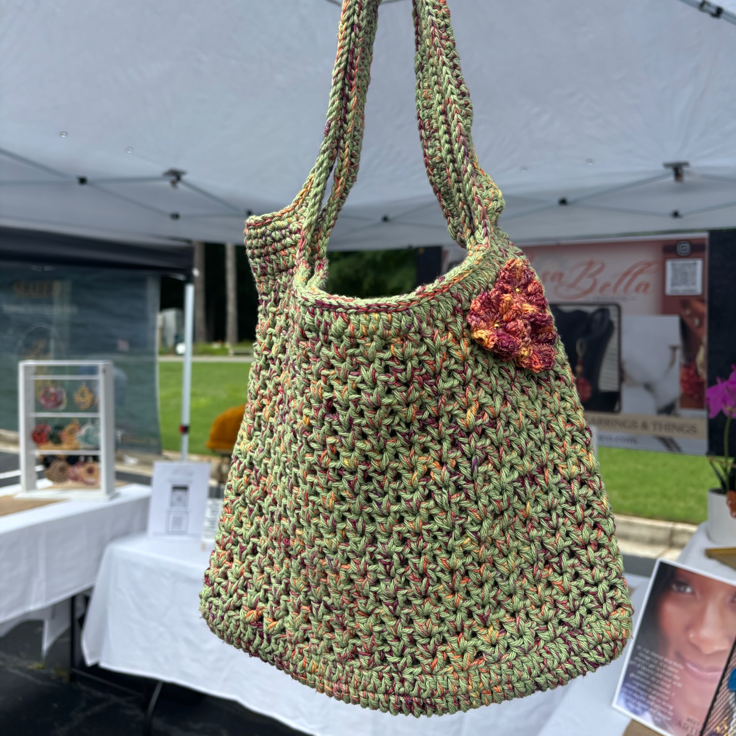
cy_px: 327
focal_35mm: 31
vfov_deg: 52.4
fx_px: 746
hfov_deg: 52.5
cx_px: 370
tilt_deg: +1.7
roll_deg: +1.2
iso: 50
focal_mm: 5.96
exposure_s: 1/1058
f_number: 1.6
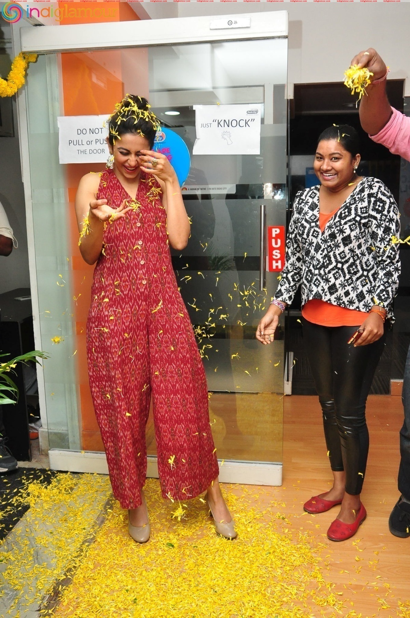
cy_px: 309
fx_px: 565
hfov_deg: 39.9
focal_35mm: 33
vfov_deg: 57.3
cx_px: 205
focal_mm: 22
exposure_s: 1/125
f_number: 8
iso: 1250
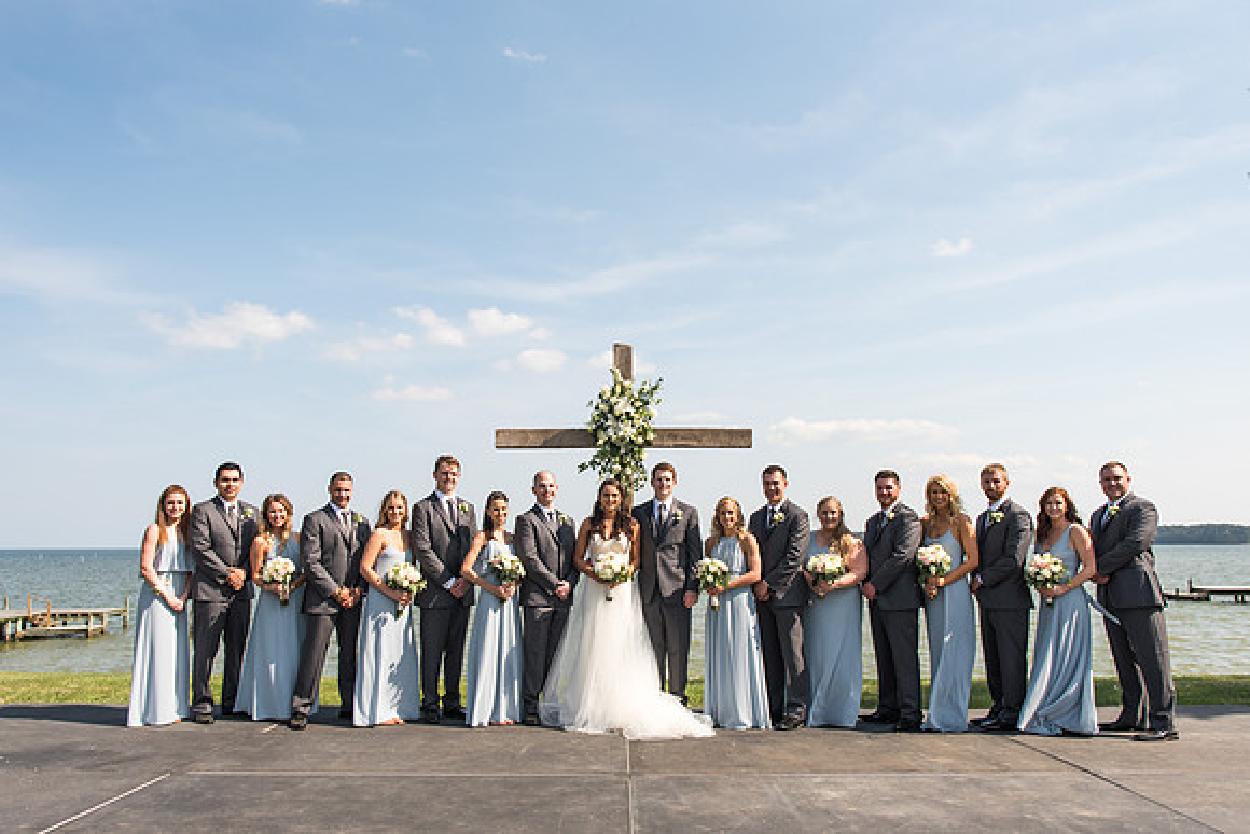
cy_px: 451
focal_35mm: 26
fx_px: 911
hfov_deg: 68.9
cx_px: 617
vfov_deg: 49.1
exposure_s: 1/4000
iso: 125
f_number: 2.8
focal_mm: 24
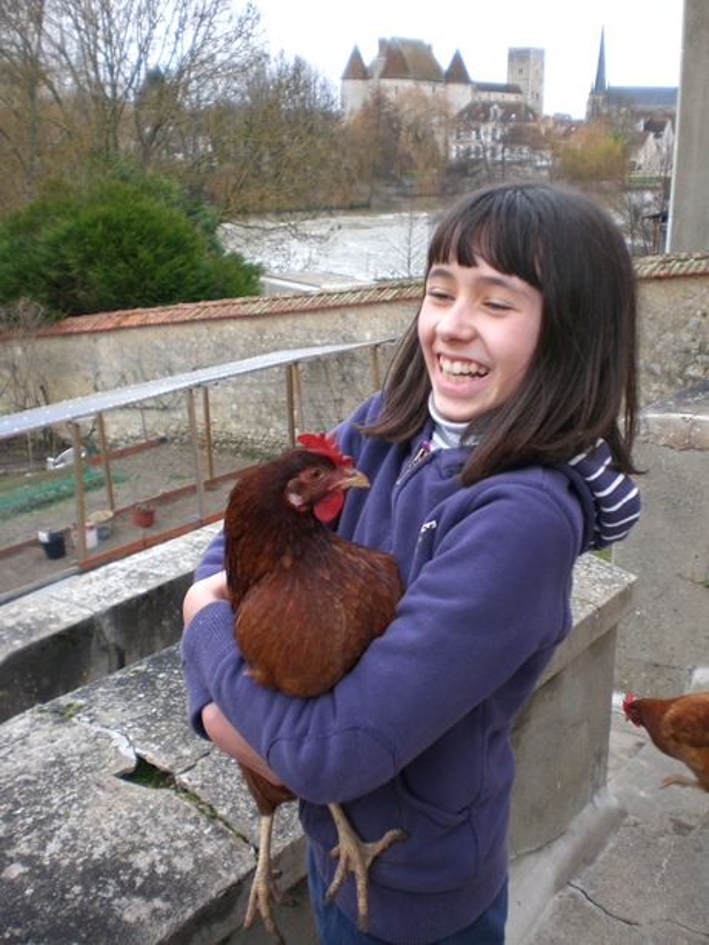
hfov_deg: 37.7
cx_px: 354
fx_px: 1037
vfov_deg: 49.0
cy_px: 472
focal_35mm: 38
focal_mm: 6.3
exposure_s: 1/80
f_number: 3.1
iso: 100
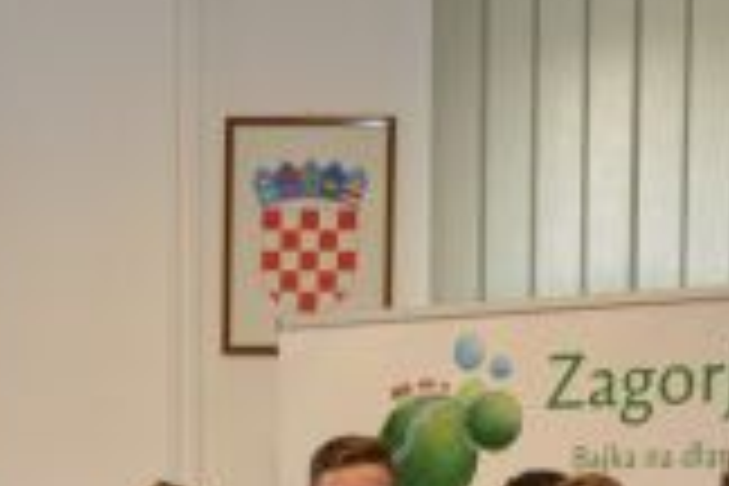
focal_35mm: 120
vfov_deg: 10.8
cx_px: 122
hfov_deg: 16.9
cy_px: 850
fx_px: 2430
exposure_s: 1/200
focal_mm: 22
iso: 800
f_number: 3.8
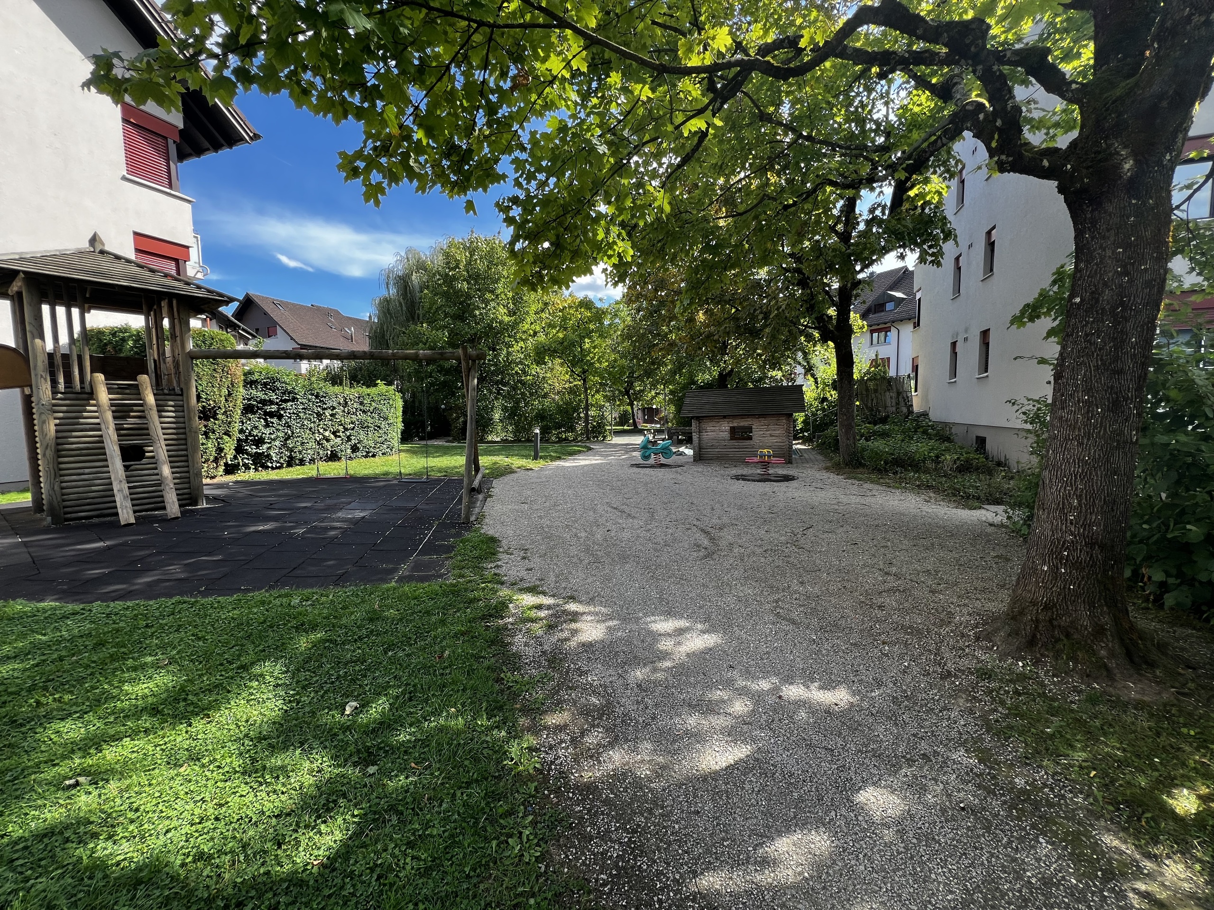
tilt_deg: -5.4
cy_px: 455
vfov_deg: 89.9
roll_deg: +0.5
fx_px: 456
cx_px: 607
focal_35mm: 13
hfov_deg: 106.2
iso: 32
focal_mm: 1.57
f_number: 1.8
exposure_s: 1/272
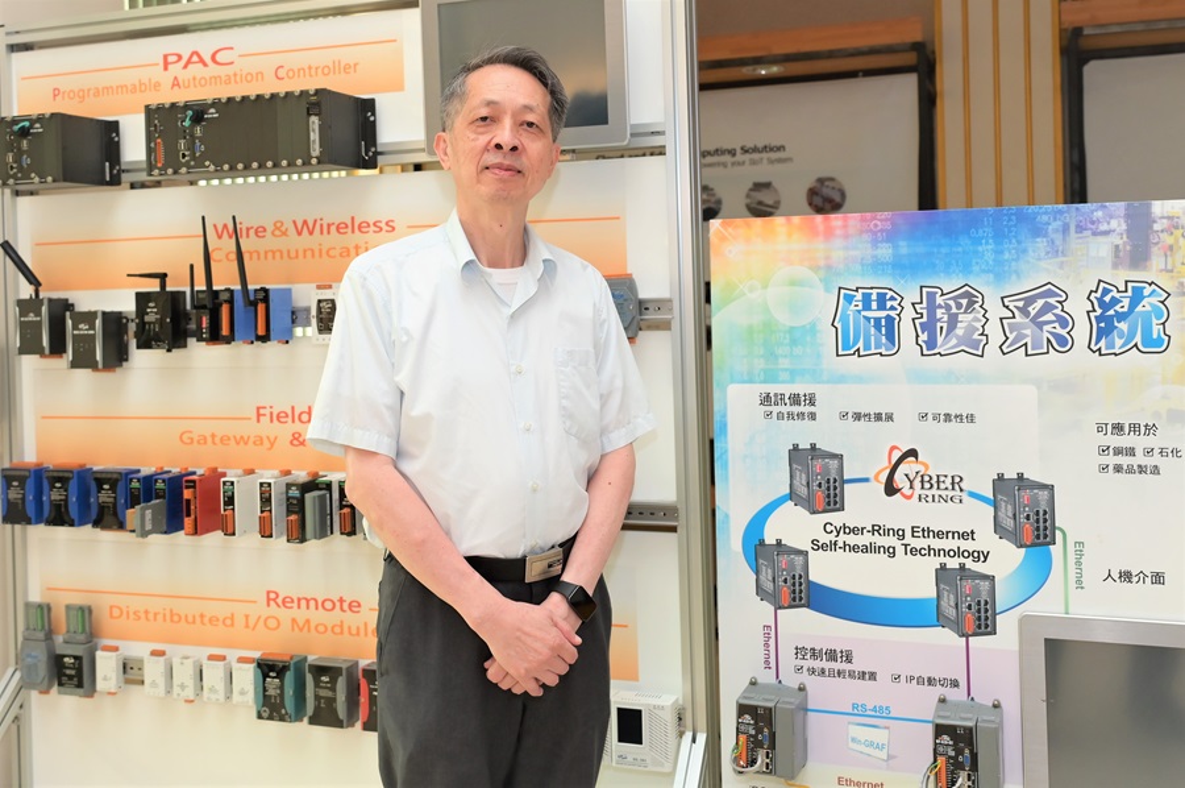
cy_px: 394
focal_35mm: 30
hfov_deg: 62.0
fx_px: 986
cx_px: 592
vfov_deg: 43.5
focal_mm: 30
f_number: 4
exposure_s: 1/100
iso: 1000
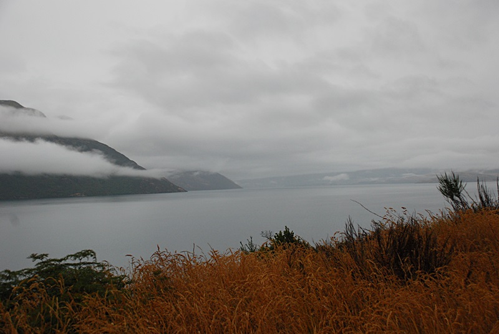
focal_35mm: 42
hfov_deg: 46.3
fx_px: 583
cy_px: 167
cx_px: 250
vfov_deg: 32.0
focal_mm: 28
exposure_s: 1/640
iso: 400
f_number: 6.3
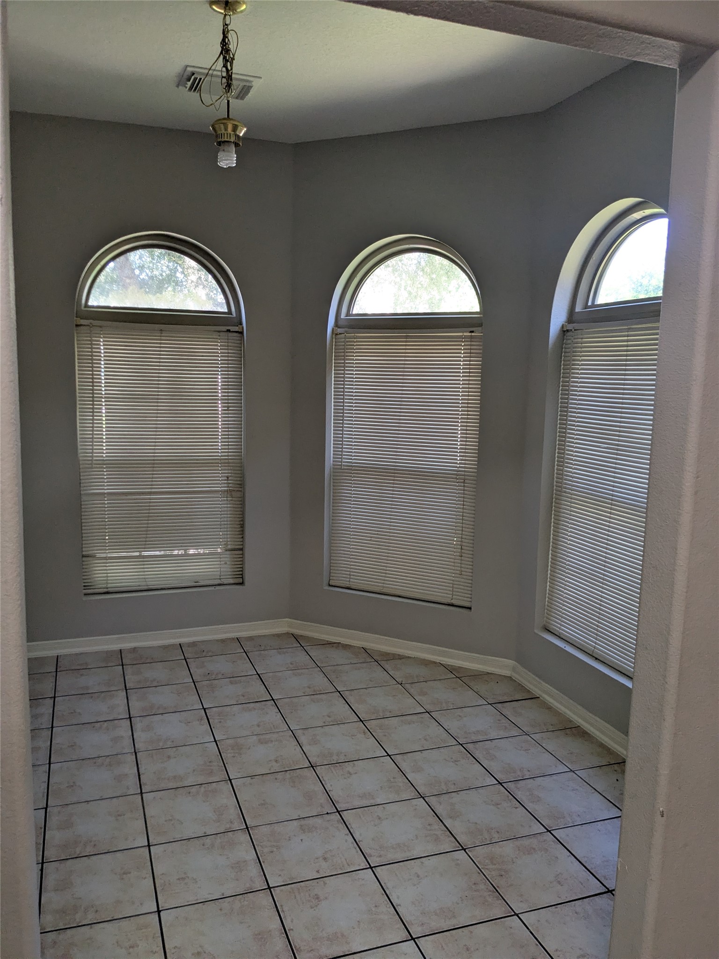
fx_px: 748
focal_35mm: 27
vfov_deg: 65.3
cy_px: 480
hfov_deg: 51.4
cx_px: 360
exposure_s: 1/120
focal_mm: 4.38
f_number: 1.73
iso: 106
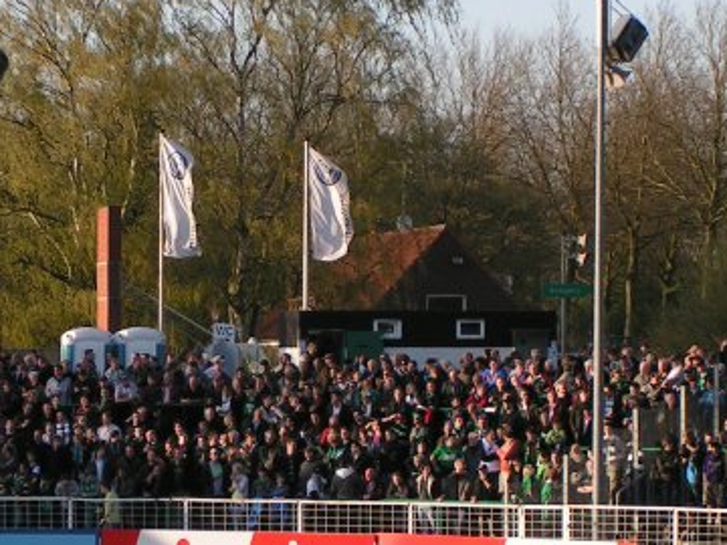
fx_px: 4431
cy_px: 194
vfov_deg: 7.0
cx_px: 61
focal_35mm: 211
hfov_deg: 9.3
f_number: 5.6
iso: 50
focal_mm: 14.5
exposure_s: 1/200
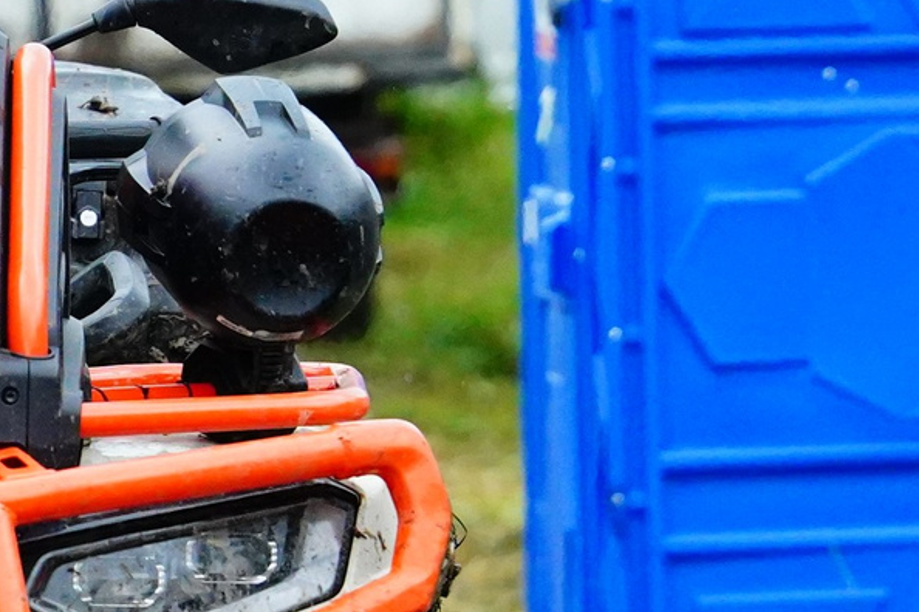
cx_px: -404
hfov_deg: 3.8
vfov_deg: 2.6
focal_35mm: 539
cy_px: 367
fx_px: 13758
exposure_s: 1/5000
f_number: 4
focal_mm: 125
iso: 5000
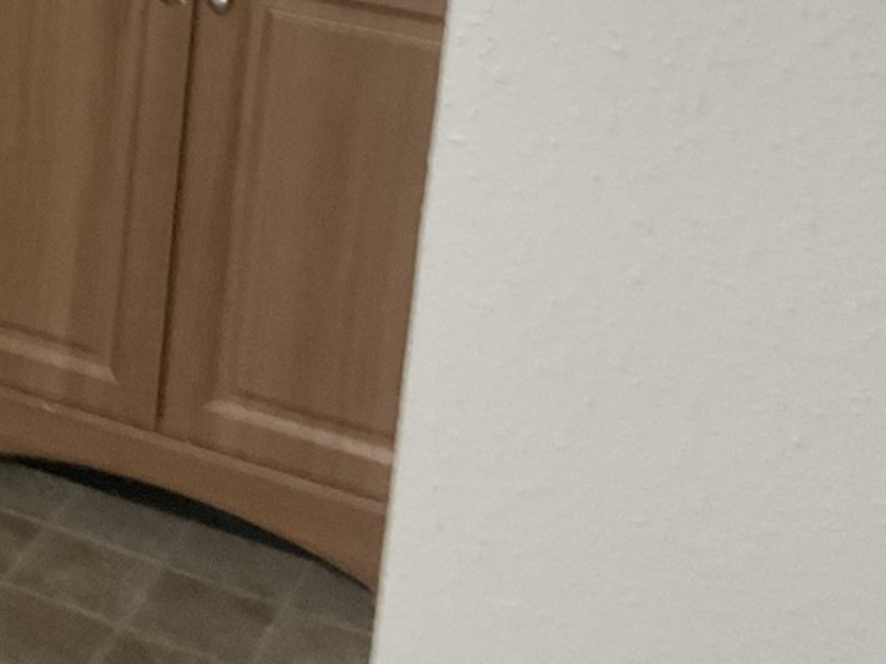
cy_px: -183
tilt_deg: -11.5
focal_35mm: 83
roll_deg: -2.7
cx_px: -287
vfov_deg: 16.8
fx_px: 2124
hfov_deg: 21.2
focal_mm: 3
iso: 250
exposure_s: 1/30
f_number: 1.8
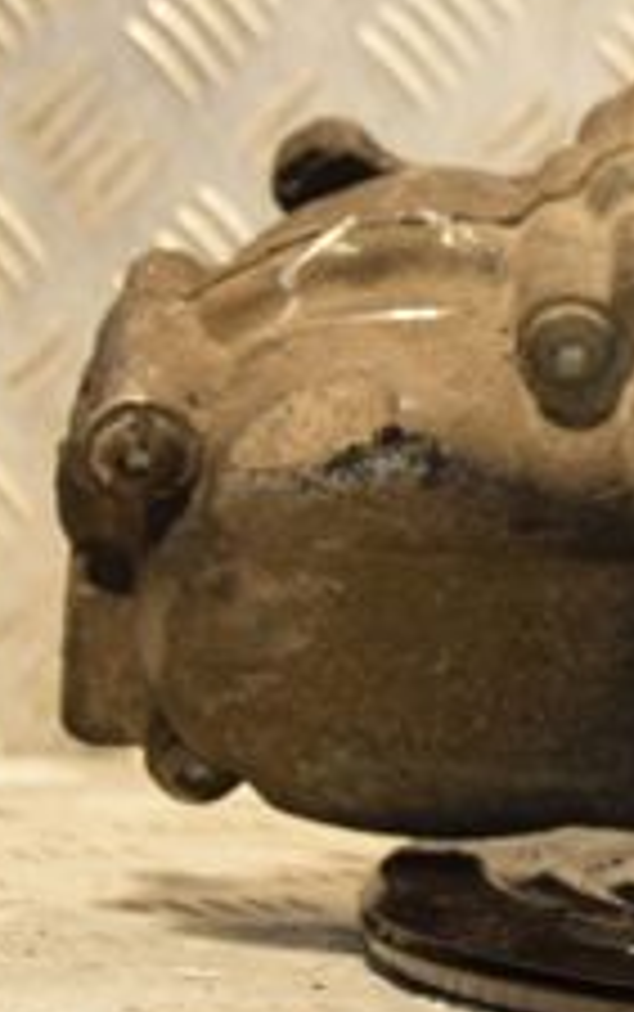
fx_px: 5393
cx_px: 1228
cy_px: 234
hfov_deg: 6.5
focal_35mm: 195
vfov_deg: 10.7
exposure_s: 1/125
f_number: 4.8
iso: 800
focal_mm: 45
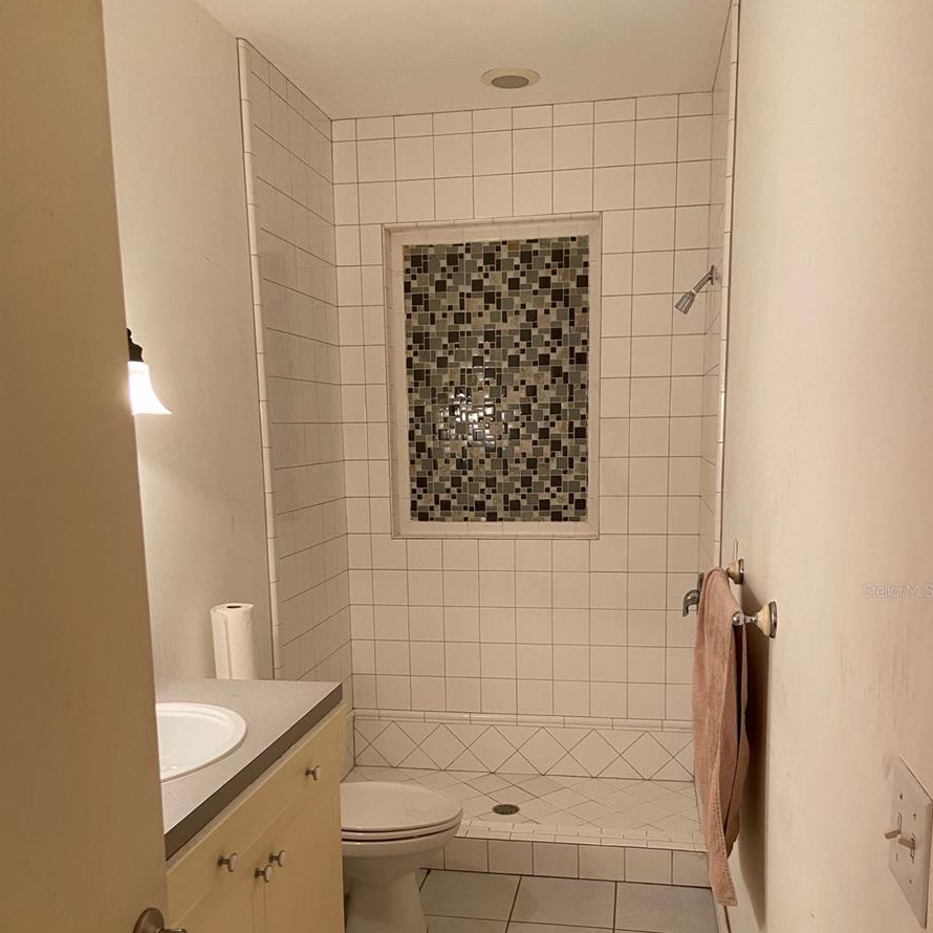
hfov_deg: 52.5
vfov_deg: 51.9
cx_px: 465
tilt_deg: -9.5
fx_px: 945
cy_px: 590
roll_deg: +1.4
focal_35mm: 31
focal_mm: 4.25
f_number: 1.8
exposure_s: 1/60
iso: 125
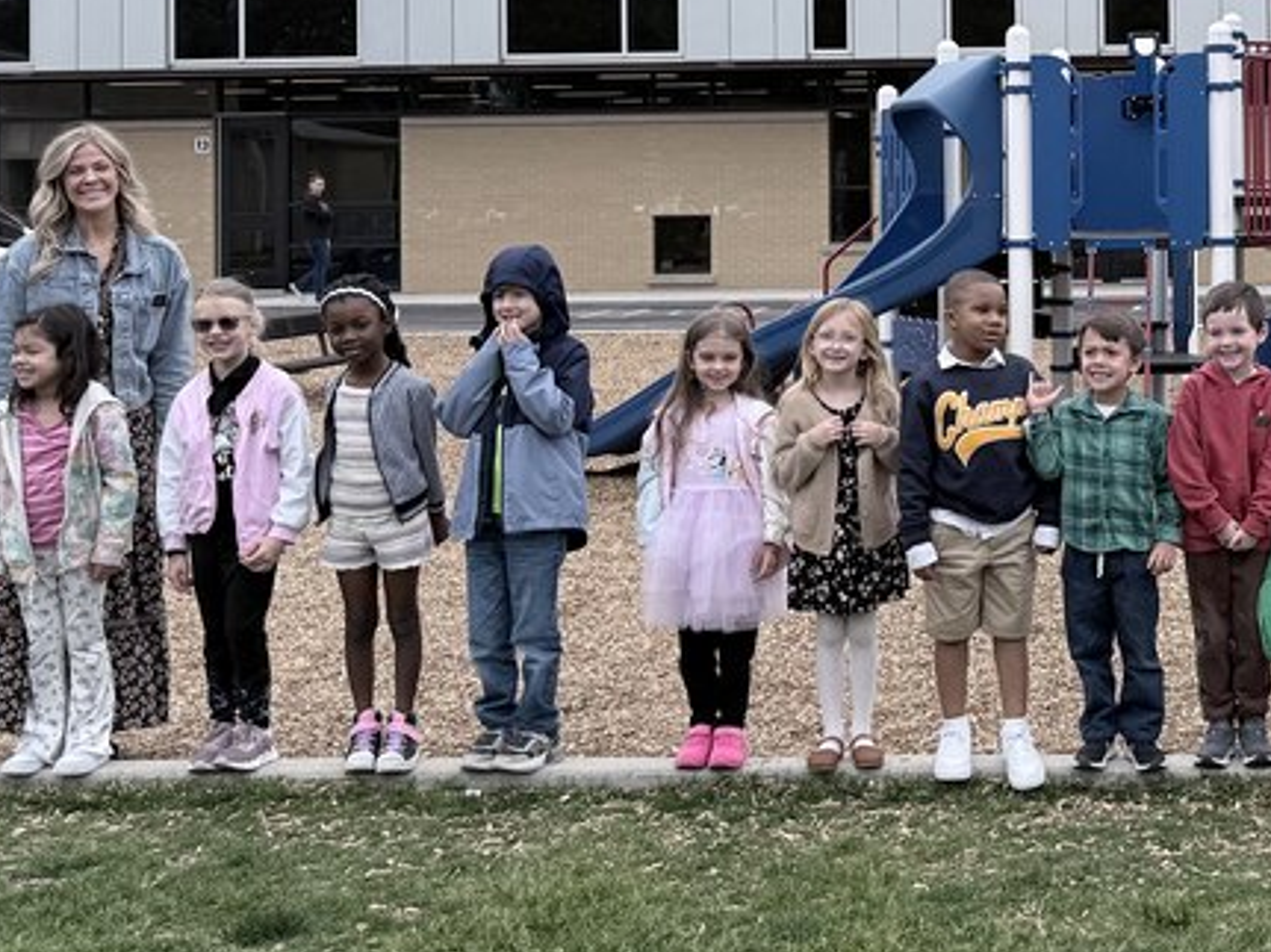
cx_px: 1185
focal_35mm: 57
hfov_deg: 31.9
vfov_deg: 25.1
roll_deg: -0.3
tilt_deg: +1.1
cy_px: 141
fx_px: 2092
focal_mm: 6.76
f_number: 1.78
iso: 80
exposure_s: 1/3584
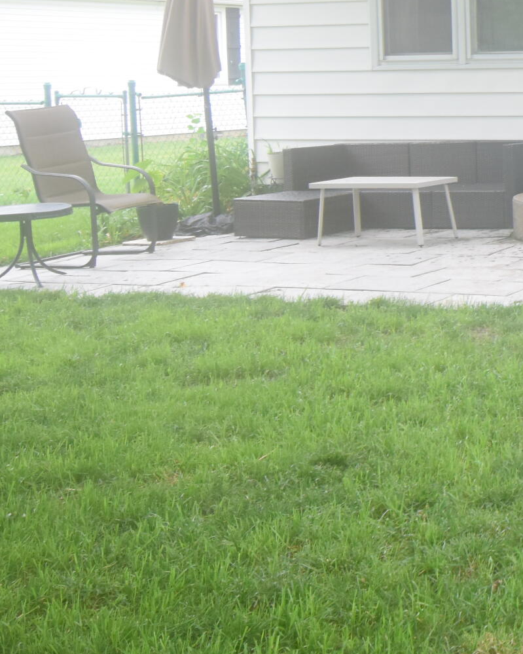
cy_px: 117
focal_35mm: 63
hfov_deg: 19.8
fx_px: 1227
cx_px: 846
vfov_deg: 29.1
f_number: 5
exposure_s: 1/250
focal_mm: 15
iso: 720
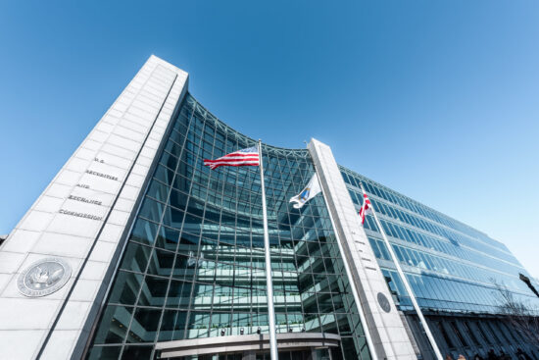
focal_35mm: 14
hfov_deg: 104.2
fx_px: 210
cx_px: 270
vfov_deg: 81.2
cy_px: 180
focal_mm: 14
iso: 64
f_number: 11
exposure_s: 1/160
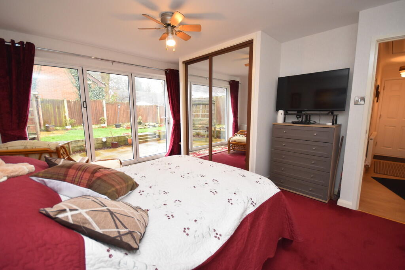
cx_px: 202
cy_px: 135
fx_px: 169
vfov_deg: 77.3
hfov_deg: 100.4
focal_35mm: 15
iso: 1250
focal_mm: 10
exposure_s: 1/125
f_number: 4
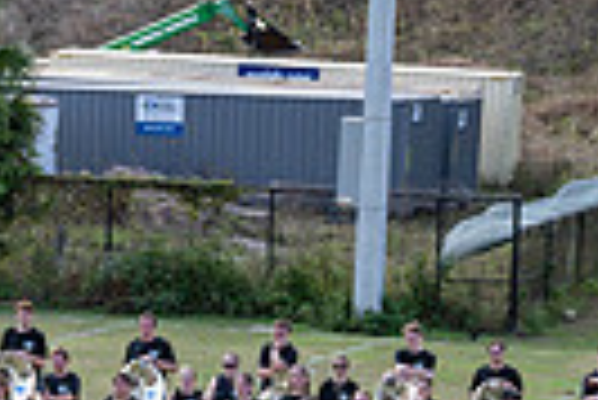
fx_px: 3126
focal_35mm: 188
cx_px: 31
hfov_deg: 10.8
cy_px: 807
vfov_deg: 7.1
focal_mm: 43
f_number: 2.8
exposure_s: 1/1250
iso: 125
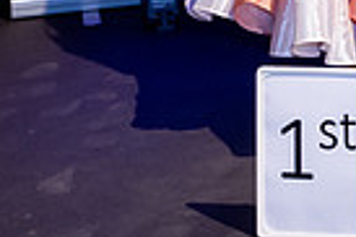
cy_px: -291
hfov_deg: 14.7
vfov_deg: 9.4
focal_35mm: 132
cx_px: 498
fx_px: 1304
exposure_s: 1/100
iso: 3200
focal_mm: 26
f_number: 5
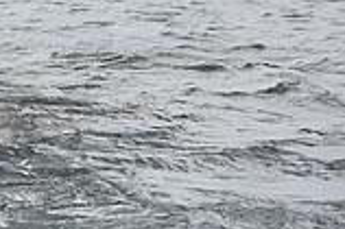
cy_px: -173
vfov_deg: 2.8
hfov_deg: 4.1
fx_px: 4748
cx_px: -262
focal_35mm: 496
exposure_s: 1/1250
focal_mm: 135
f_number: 6.3
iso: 200
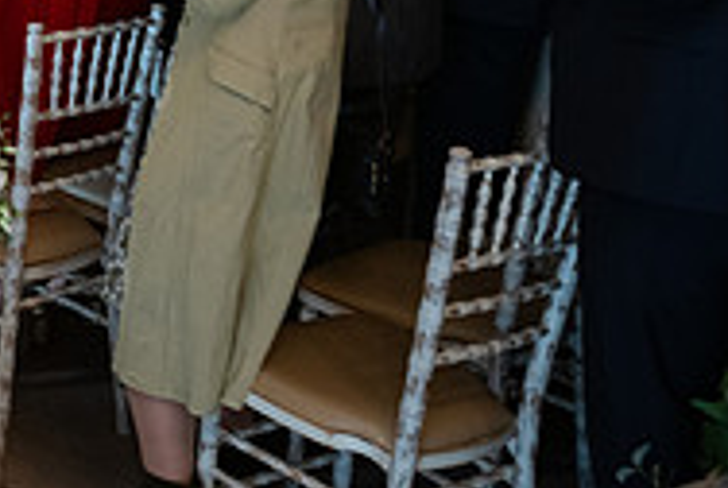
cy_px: -87
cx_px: -310
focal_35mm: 74
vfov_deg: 17.7
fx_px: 1499
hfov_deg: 23.0
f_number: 3.5
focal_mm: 24
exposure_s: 1/160
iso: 800
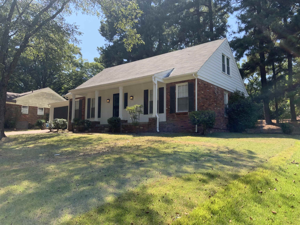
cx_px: 150
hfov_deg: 61.7
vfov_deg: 48.2
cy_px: 112
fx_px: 251
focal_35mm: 29
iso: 16
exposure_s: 1/666
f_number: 1.8
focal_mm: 3
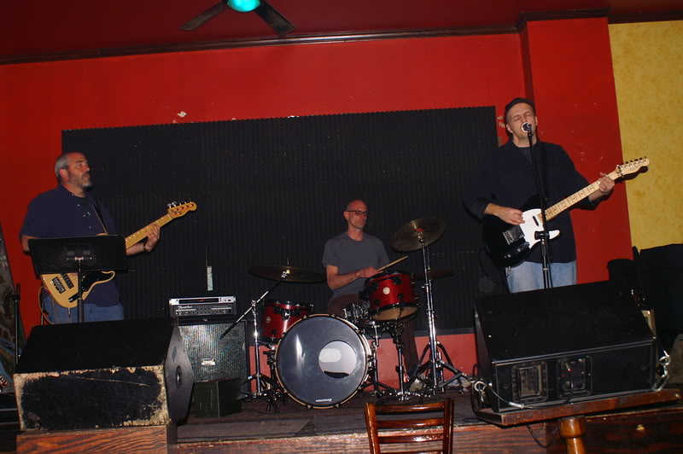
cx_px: 342
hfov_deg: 46.4
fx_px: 796
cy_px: 227
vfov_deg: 31.8
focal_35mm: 42
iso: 400
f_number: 4.5
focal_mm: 28
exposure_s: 1/60
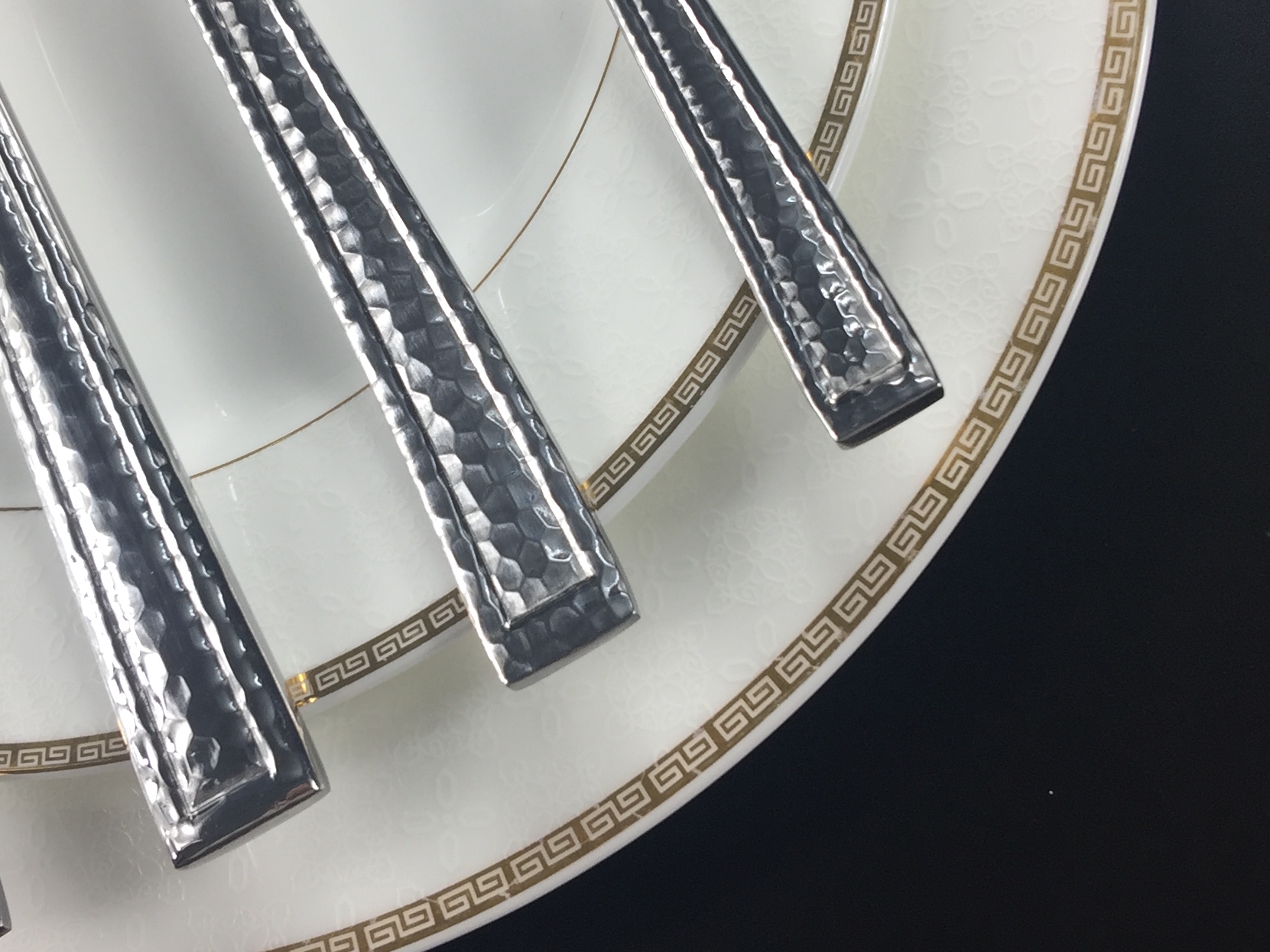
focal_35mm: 57
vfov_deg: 25.5
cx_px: 524
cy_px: 319
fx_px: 2091
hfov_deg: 33.7
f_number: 2.2
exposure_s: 1/101
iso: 32
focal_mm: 4.15
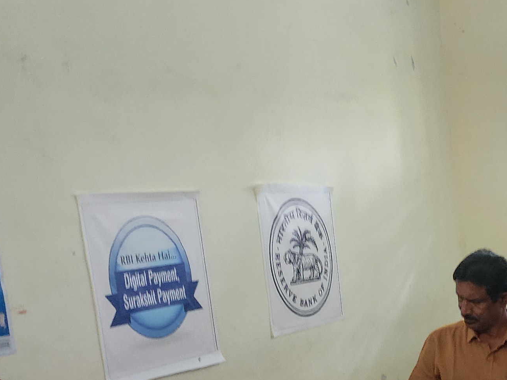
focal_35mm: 71
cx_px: 746
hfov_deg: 22.7
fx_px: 1040
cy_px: 443
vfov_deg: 19.6
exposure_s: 1/100
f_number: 1.8
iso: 500
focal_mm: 6.4
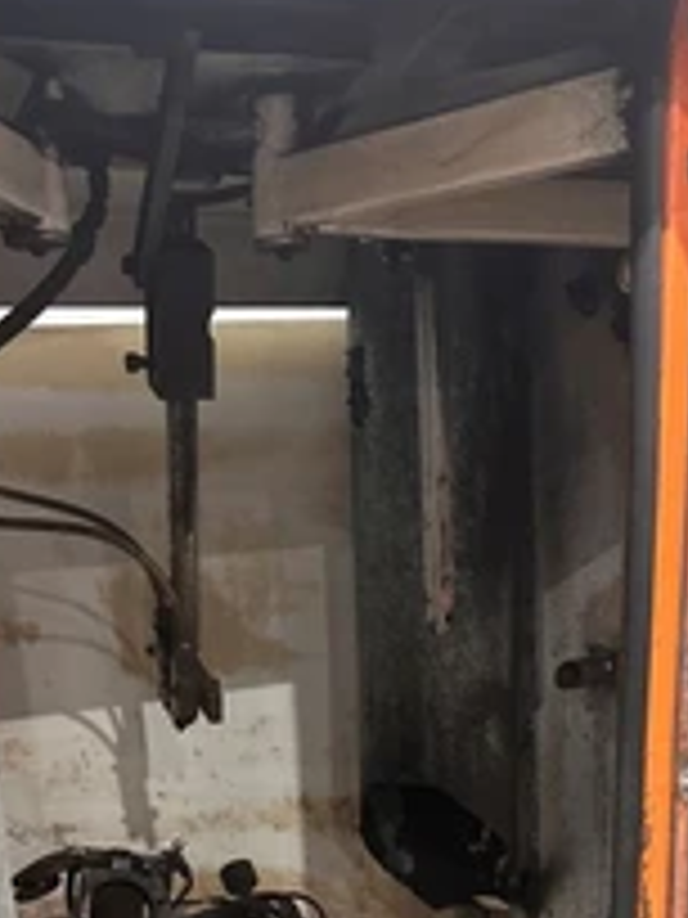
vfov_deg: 37.1
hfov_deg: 30.8
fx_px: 1246
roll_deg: +2.6
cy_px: 868
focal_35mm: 47
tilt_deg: -13.7
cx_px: 391
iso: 640
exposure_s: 1/60
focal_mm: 6.86
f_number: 1.78
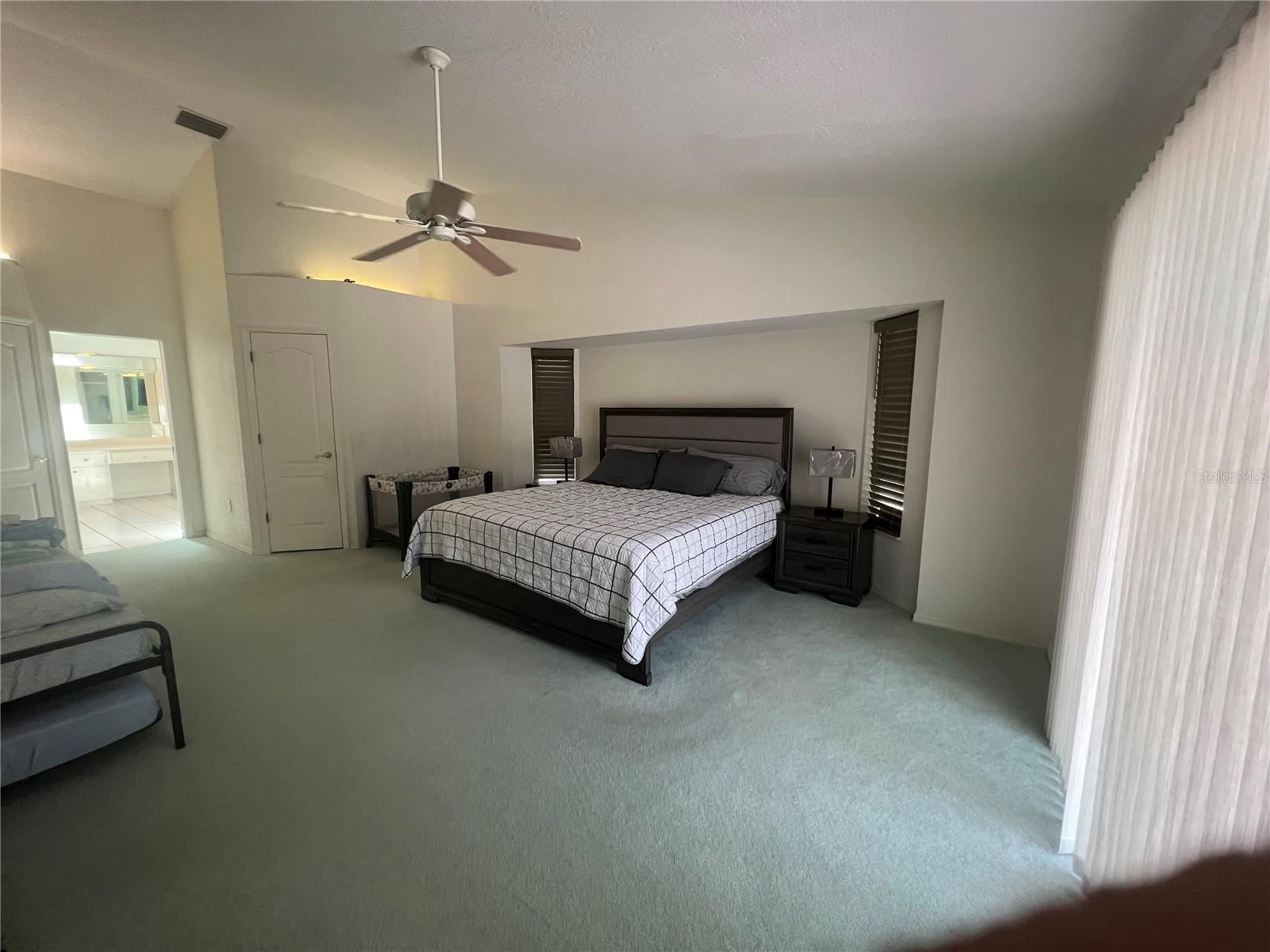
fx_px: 477
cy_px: 476
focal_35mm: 13
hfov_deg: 106.2
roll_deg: -0.8
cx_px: 635
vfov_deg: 89.9
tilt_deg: -6.6
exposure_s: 1/120
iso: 160
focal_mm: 1.57
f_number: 1.8
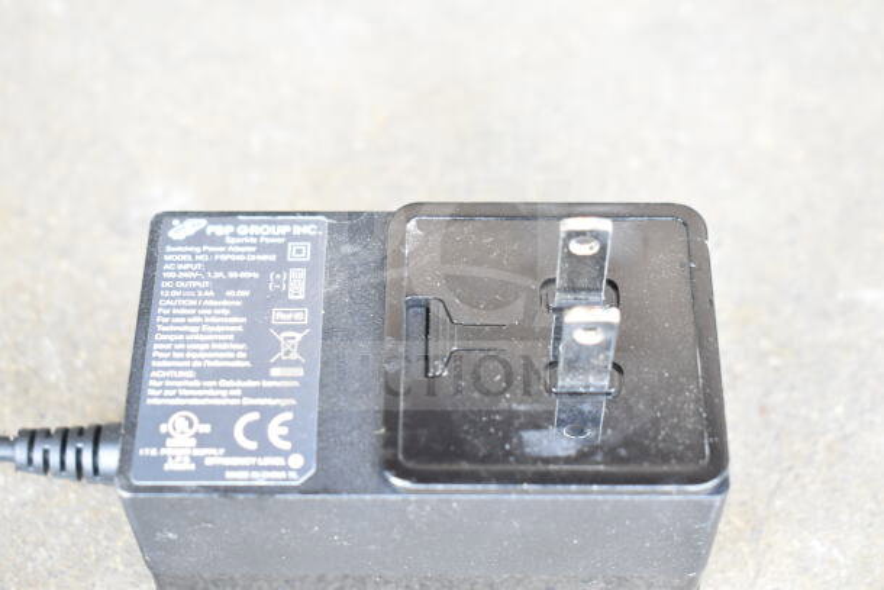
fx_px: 1547
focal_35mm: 63
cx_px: 442
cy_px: 295
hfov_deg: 31.9
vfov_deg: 21.6
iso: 1600
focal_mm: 42
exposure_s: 1/125
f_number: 5.6
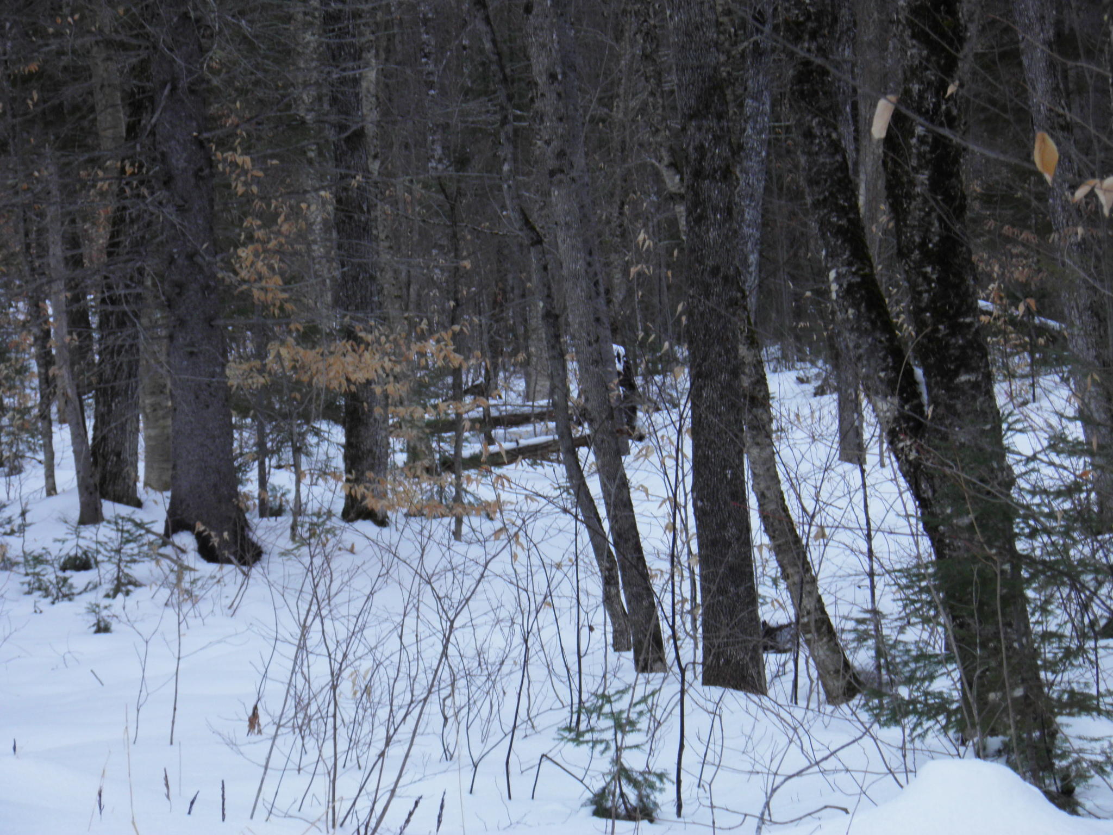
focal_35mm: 182
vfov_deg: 8.2
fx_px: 5852
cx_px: 556
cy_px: 418
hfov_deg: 10.9
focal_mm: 32.7
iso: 80
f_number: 4.1
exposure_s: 1/60
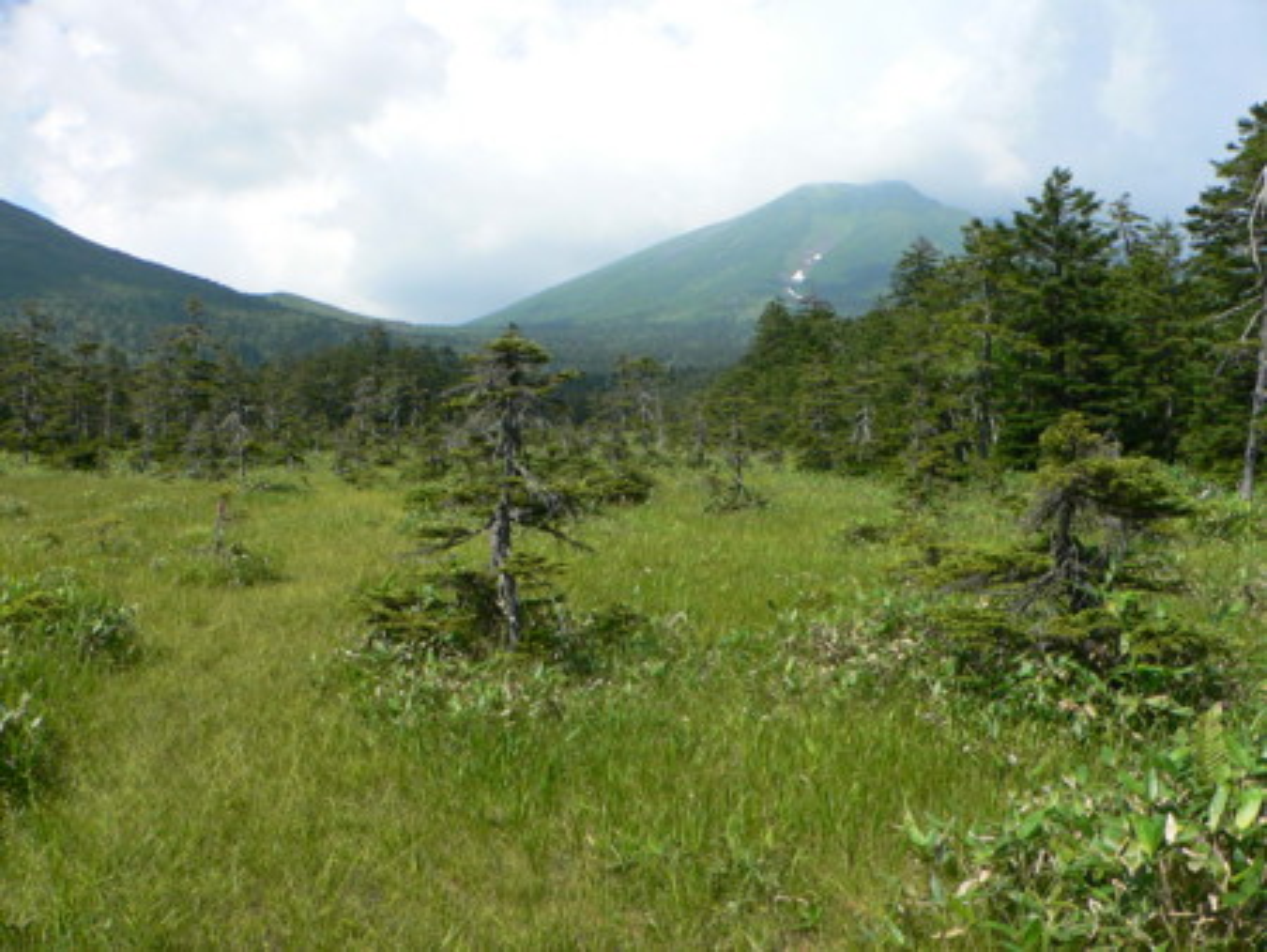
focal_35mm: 35
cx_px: 634
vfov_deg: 40.7
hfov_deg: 52.6
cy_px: 476
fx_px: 1282
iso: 80
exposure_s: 1/400
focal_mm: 4.6
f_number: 4
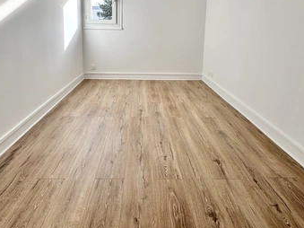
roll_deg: -1.0
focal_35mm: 22
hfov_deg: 76.3
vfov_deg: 57.4
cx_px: 143
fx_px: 193
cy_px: 52
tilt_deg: -7.0
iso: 40
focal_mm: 2.22
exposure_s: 1/269
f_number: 2.2
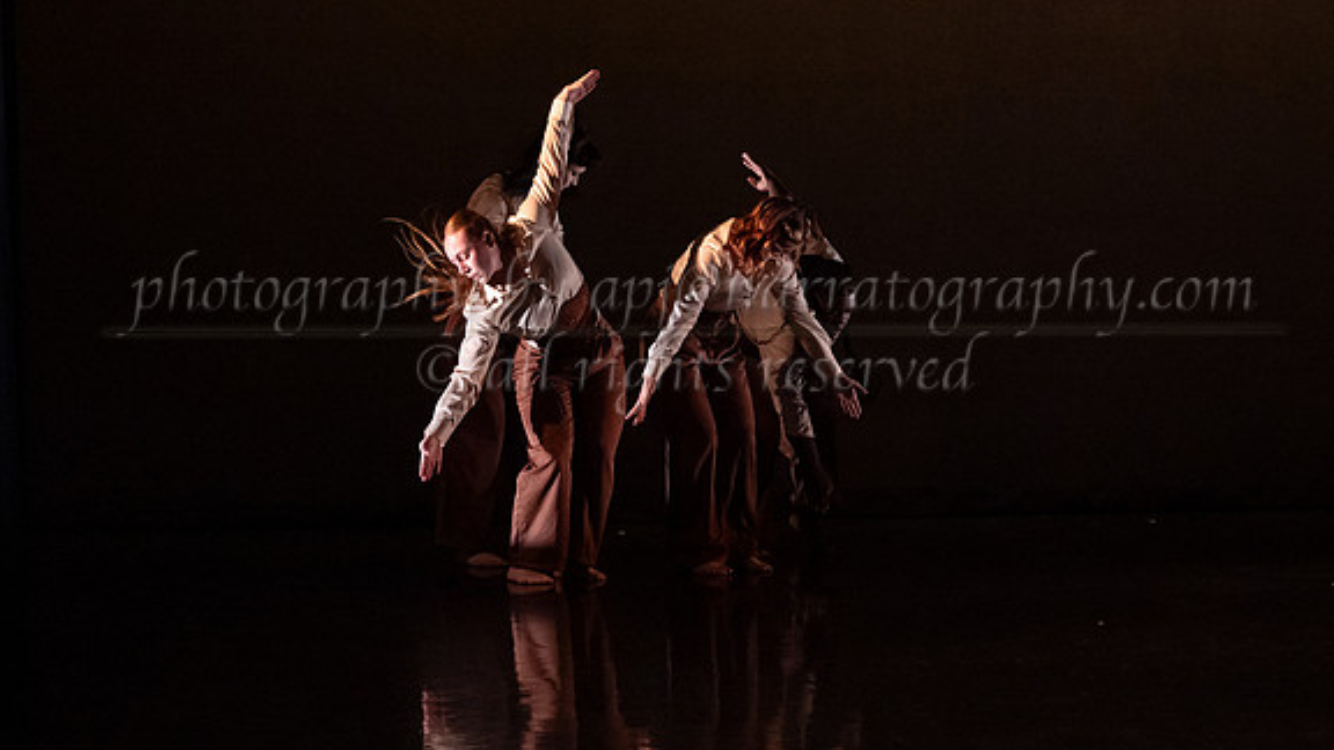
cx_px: 723
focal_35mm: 106
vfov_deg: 11.4
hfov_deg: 20.2
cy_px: 292
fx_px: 3749
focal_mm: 75
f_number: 4
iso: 4000
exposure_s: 1/400
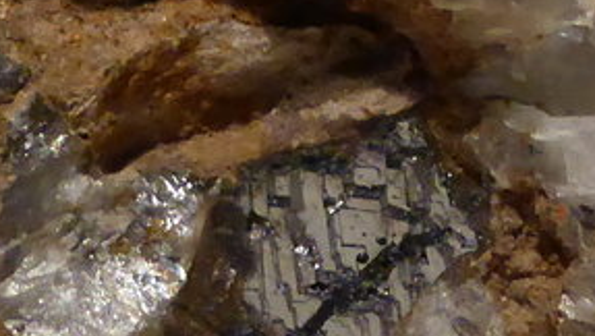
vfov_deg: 3.5
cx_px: 147
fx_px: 5463
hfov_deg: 6.2
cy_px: -195
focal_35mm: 346
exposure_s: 1/40
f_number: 4.6
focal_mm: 9.7
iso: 400
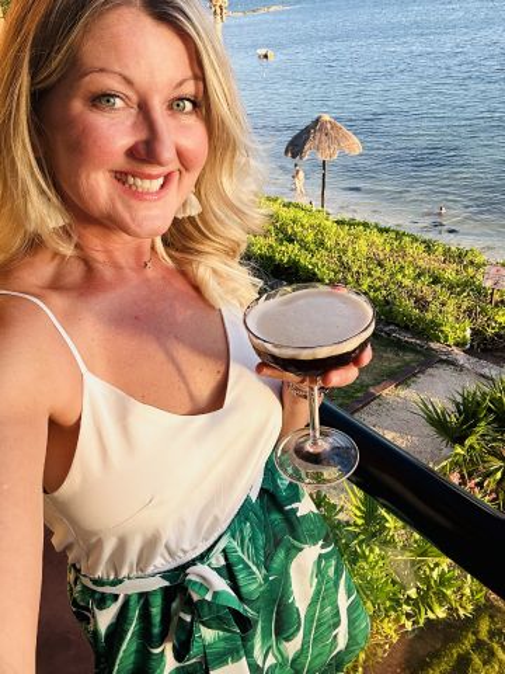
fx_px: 584
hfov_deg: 46.8
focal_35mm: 30
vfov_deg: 60.0
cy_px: 337
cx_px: 252
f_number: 1.9
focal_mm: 2.69
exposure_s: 1/121
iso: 20
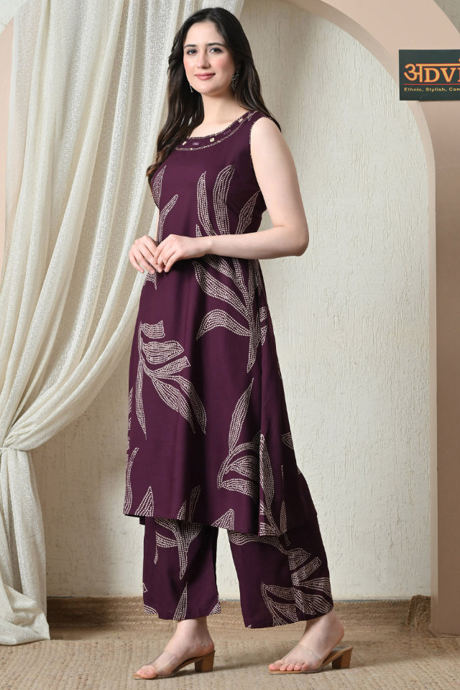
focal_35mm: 77
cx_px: 230
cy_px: 345
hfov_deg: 17.7
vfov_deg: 26.3
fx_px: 1476
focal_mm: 77
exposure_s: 1/160
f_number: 8
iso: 320
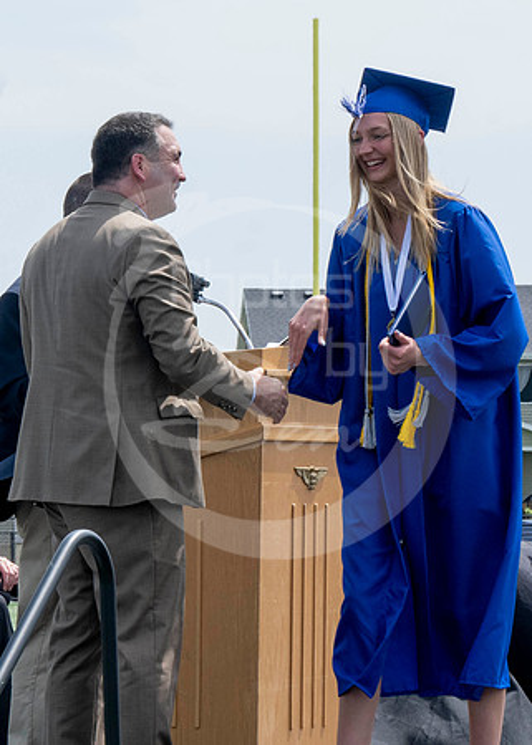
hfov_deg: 6.6
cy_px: 245
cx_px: 57
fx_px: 4607
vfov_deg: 9.2
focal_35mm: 218
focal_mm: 70
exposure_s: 1/250
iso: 200
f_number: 13
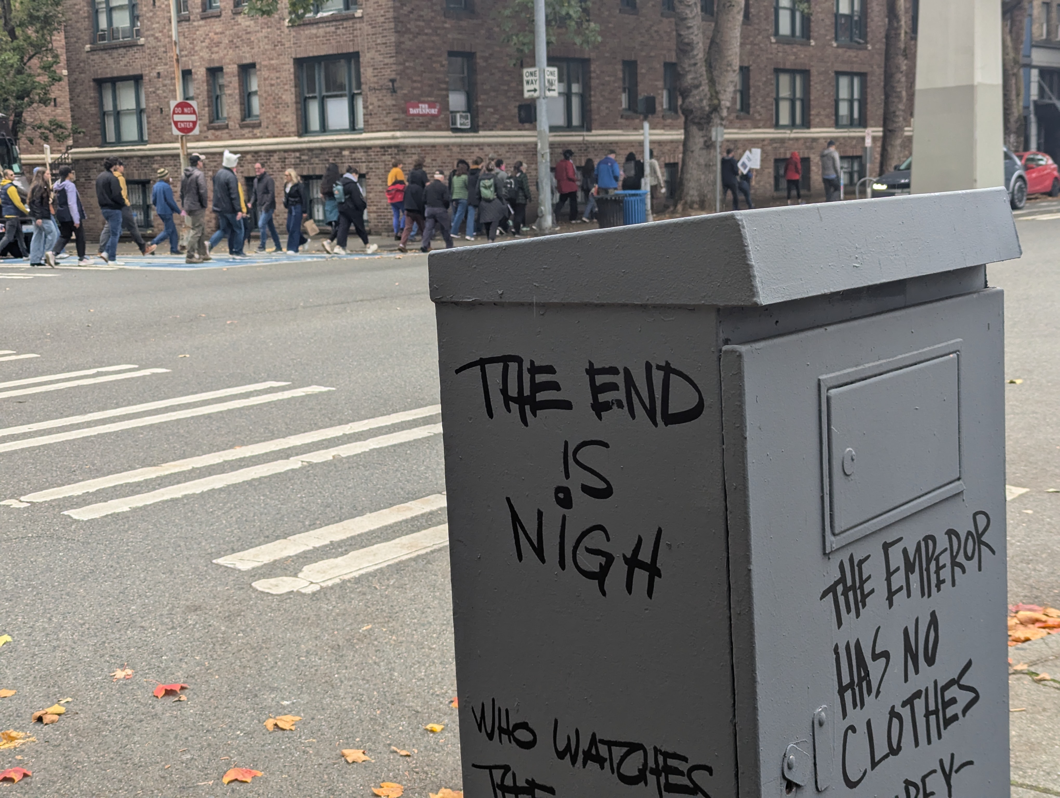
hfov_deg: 39.6
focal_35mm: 48
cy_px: 399
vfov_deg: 30.3
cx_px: 530
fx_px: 1472
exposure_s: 1/223
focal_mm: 6.81
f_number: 1.85
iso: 79
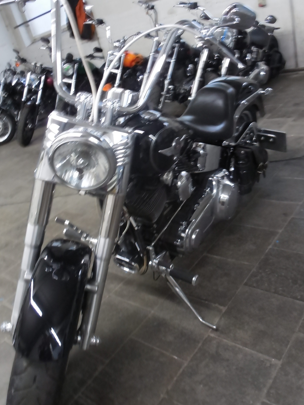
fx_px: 363
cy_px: 196
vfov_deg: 58.3
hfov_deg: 45.4
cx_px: 156
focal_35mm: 31
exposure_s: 1/4
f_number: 3.5
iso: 400
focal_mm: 5
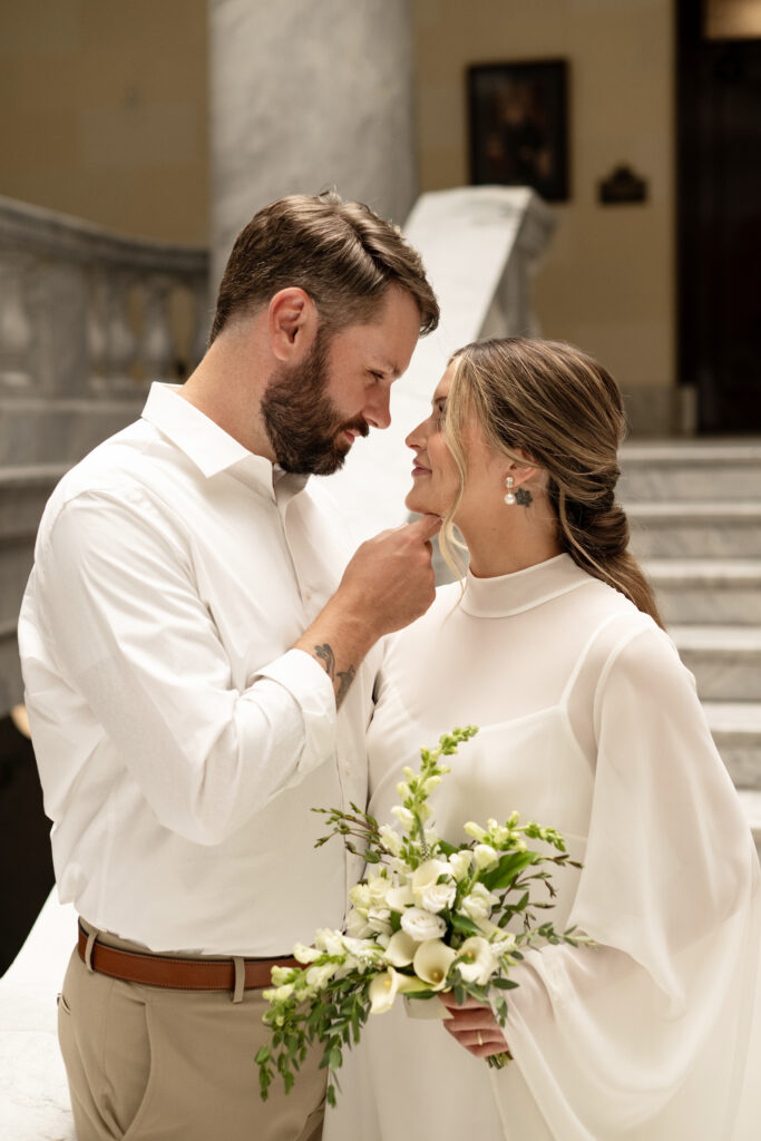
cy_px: 570
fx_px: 1585
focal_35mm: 50
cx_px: 380
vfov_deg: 39.6
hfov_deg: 27.0
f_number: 2.5
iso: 400
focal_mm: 50
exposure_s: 1/1250
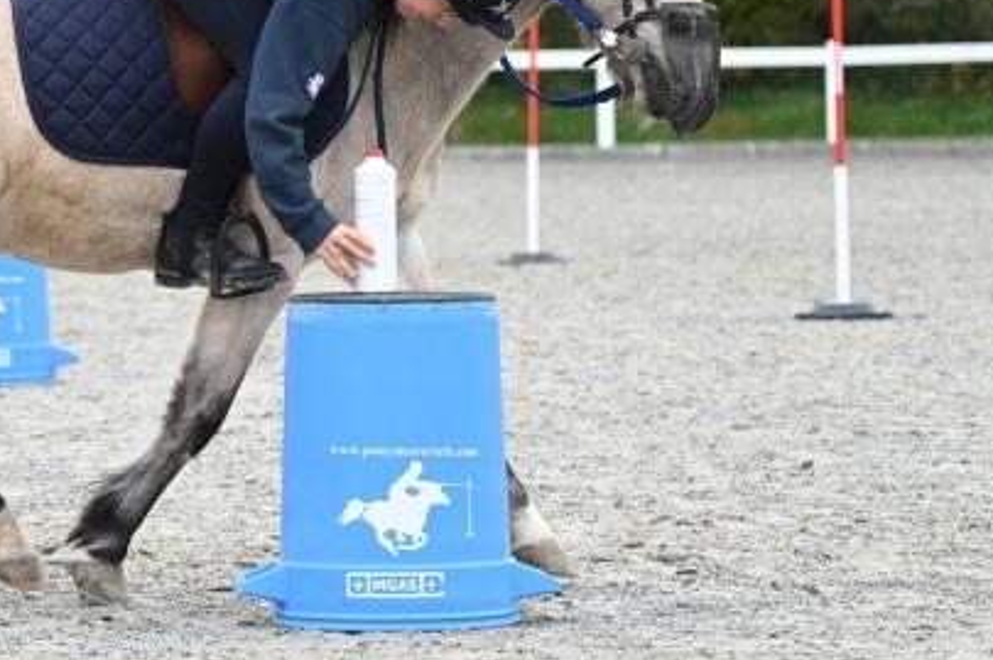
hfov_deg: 8.7
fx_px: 6529
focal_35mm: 237
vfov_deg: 5.8
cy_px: 106
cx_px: 147
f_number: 4.5
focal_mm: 120
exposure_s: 1/800
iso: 1100
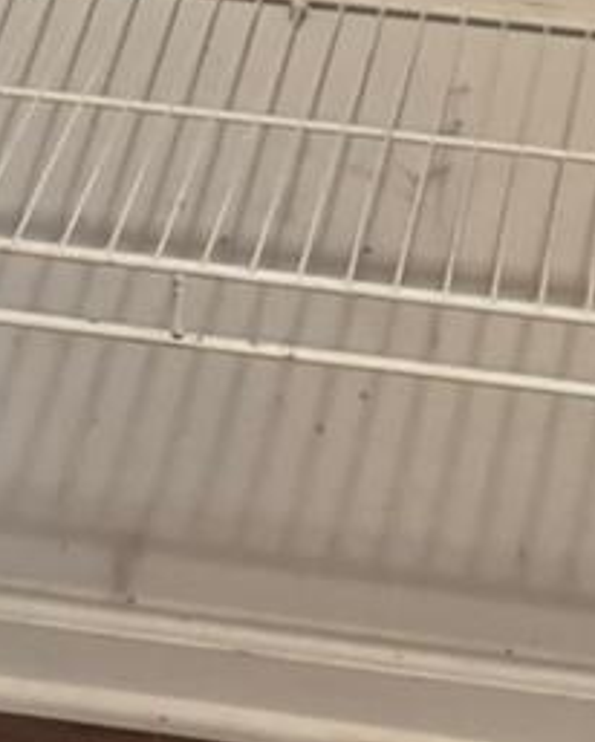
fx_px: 3078
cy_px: -1106
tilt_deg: -9.5
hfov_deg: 11.0
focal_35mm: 140
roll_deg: -3.0
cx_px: 520
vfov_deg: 11.2
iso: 500
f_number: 1.78
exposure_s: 1/60
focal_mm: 6.76
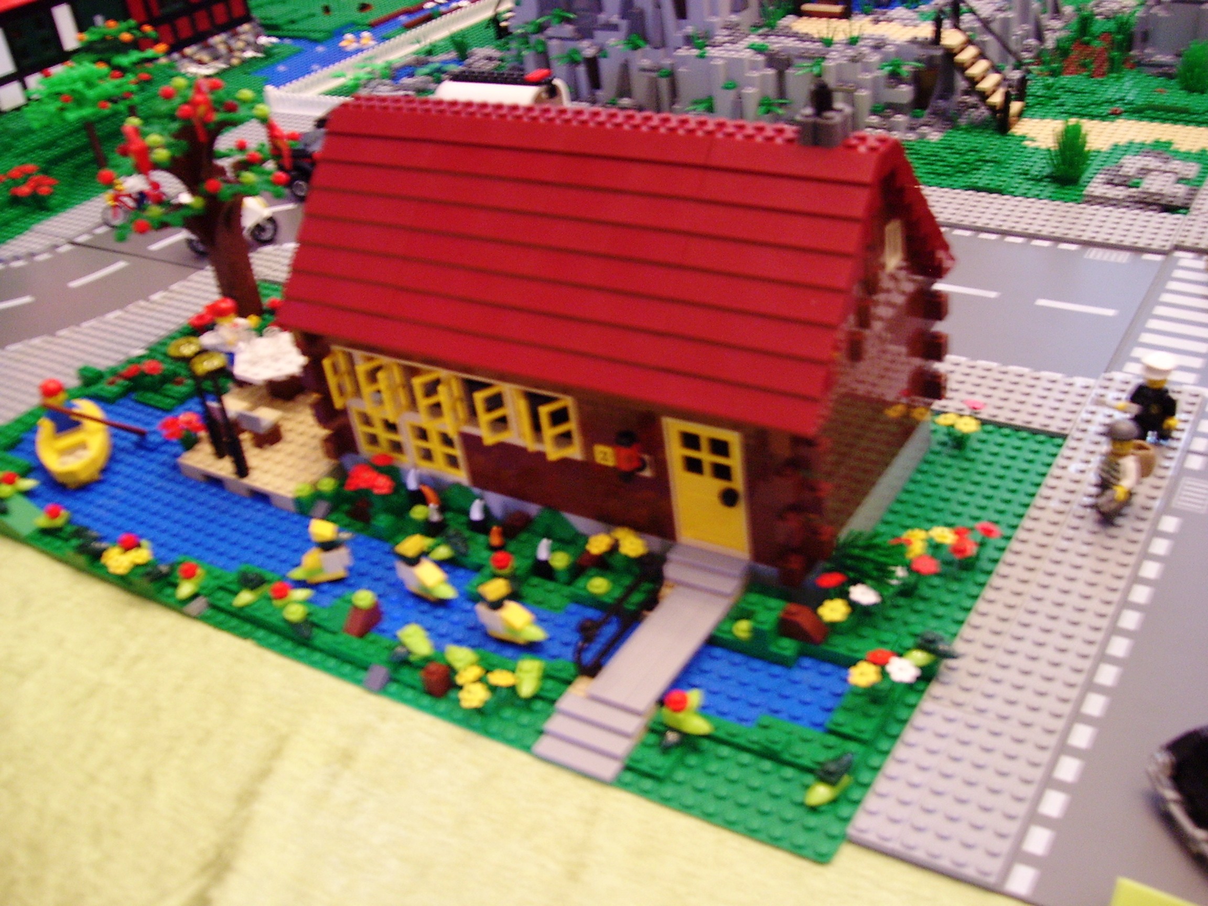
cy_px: 453
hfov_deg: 51.4
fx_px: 1256
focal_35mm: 36
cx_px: 604
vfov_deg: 39.7
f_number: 2.7
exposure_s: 1/8
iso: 160
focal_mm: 6
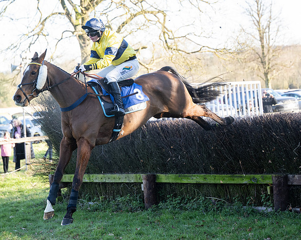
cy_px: 129
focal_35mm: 106
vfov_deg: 14.5
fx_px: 946
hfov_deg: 18.1
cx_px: 137
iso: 800
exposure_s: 1/1250
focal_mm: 70
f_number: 2.8
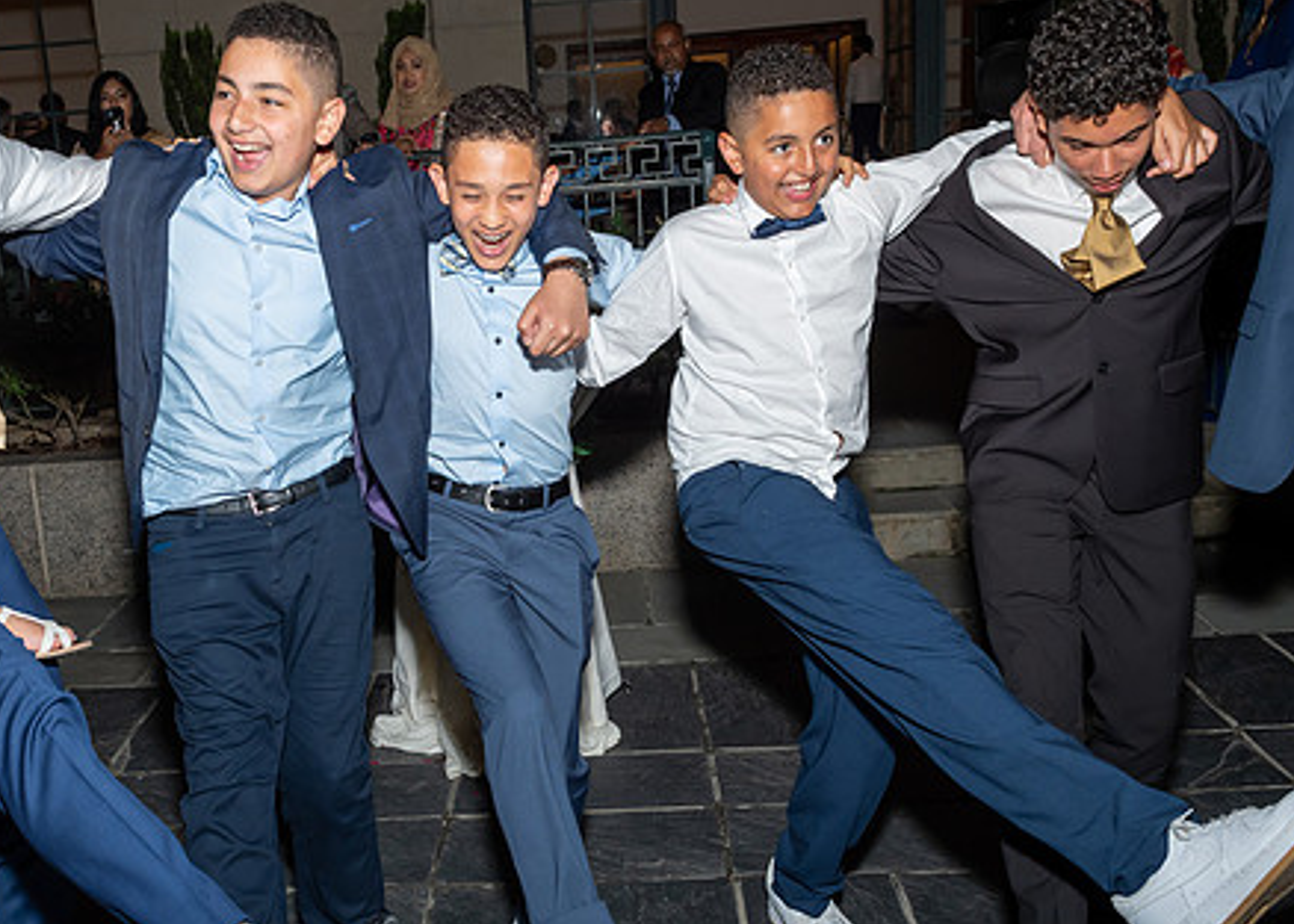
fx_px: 1360
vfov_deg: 37.6
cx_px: 504
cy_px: 463
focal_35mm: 37
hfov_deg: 50.5
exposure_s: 1/250
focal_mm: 17
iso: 500
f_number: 5.6
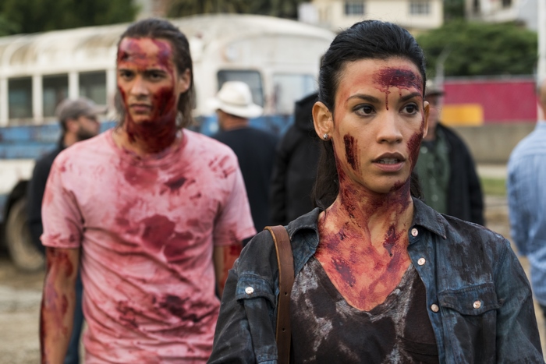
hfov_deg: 20.6
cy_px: 182
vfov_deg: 13.8
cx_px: 273
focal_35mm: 99
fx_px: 1502
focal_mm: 99
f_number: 6.3
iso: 1600
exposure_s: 1/250
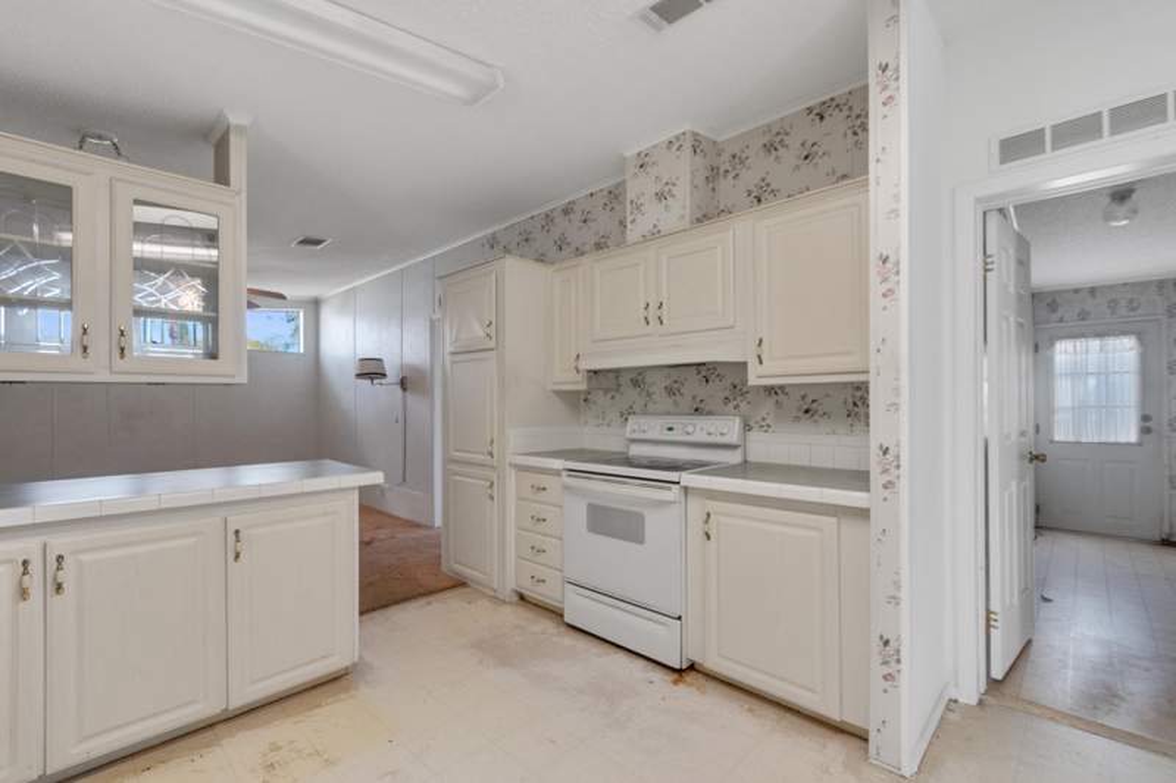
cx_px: 588
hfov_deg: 100.4
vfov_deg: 77.3
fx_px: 490
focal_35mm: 15
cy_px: 392
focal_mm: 10
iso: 320
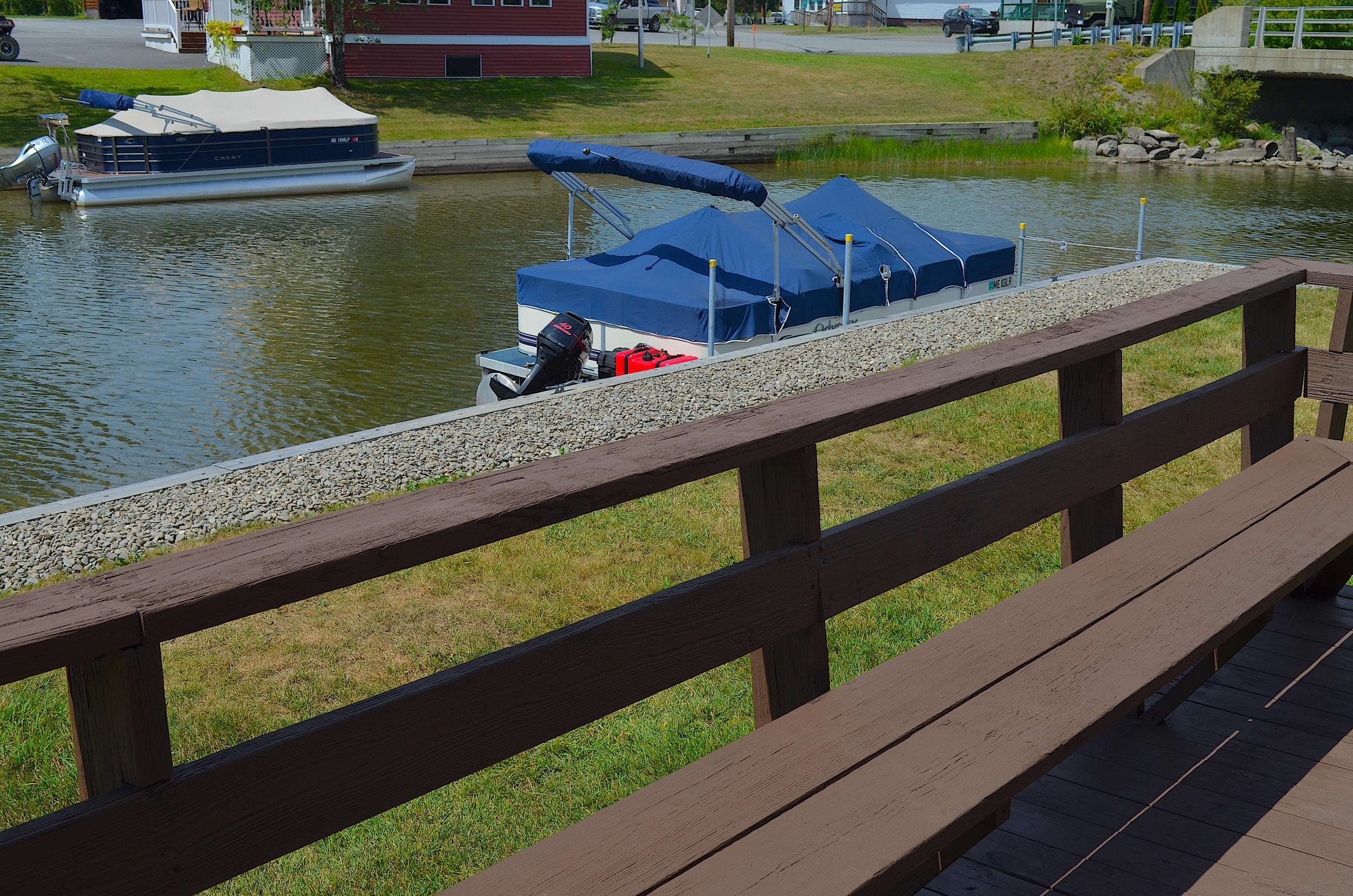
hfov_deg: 46.5
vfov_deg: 31.8
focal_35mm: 42
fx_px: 1575
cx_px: 676
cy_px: 448
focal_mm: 28
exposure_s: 1/250
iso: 100
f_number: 9
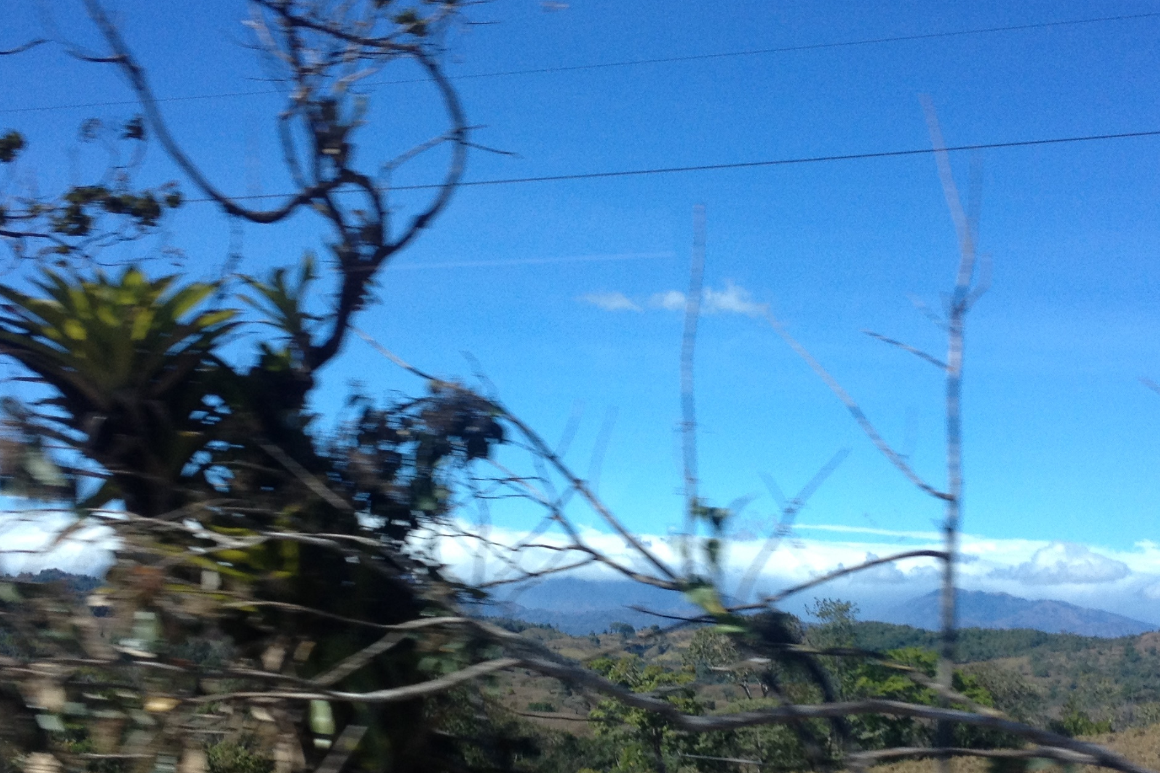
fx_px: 2030
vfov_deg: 21.5
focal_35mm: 63
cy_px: 497
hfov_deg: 31.9
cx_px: 630
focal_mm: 4.28
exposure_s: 1/329
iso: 50
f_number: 2.4
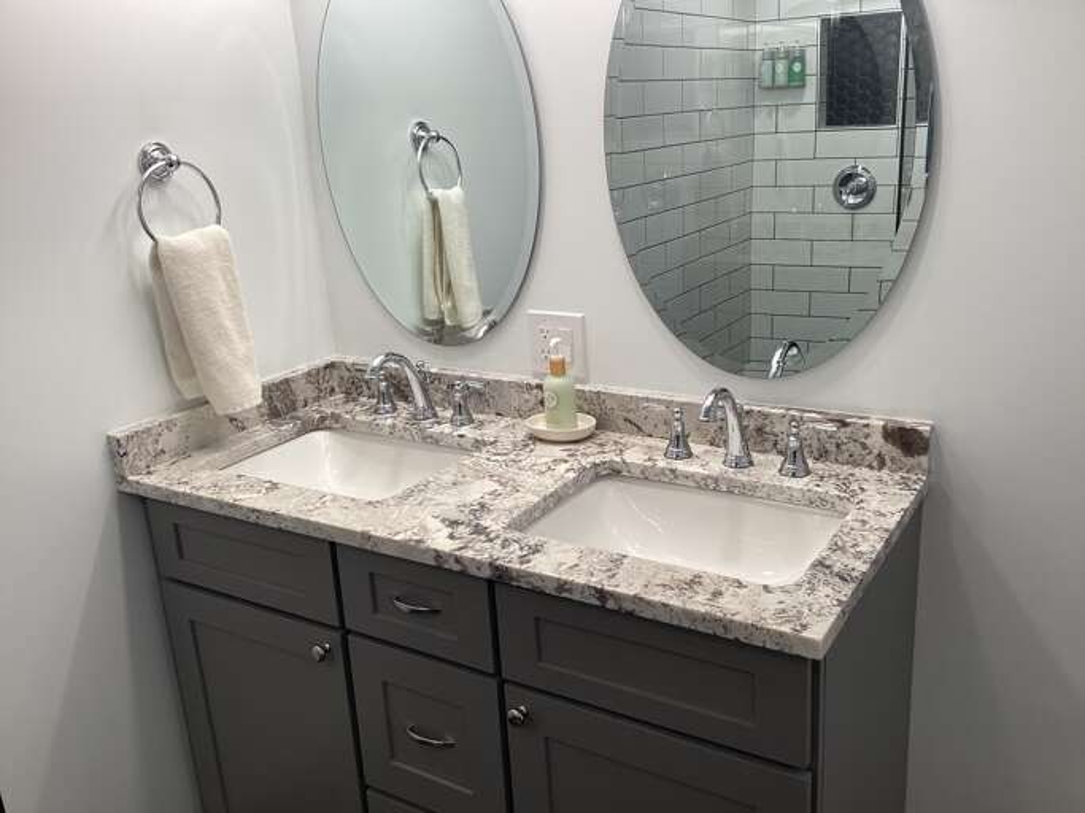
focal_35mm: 31
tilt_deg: -18.6
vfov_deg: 45.4
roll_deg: +4.0
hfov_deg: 58.4
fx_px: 971
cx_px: 542
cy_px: 406
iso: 80
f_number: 2.4
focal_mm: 3.3
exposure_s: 1/120
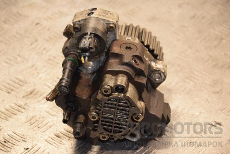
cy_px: 77
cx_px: 115
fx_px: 882
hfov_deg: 14.9
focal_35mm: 138
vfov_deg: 9.9
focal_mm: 92
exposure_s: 1/80
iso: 800
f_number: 5.6
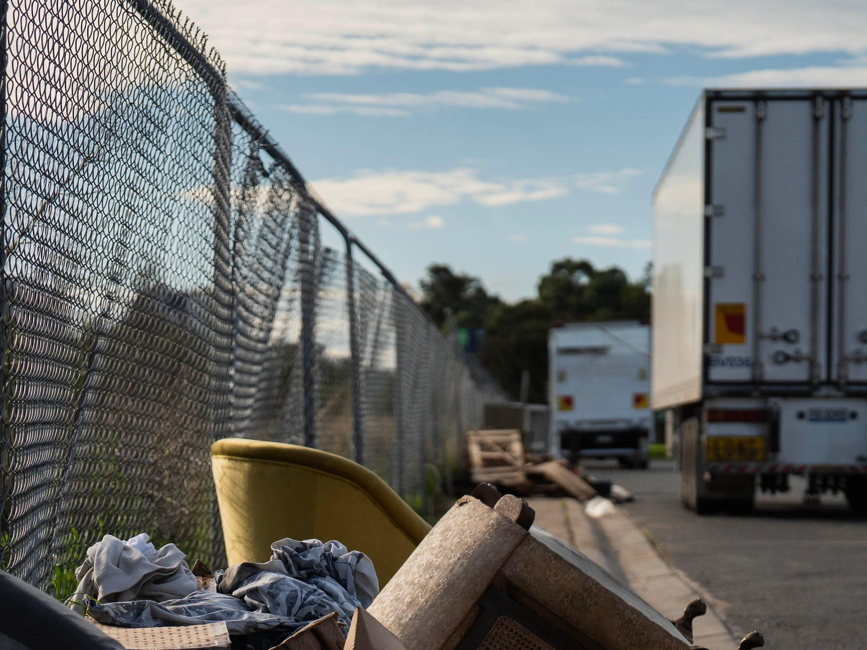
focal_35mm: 128
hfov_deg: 15.3
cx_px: 192
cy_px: 579
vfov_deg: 11.5
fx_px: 3206
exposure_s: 1/5000
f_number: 2.5
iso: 125
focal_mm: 50
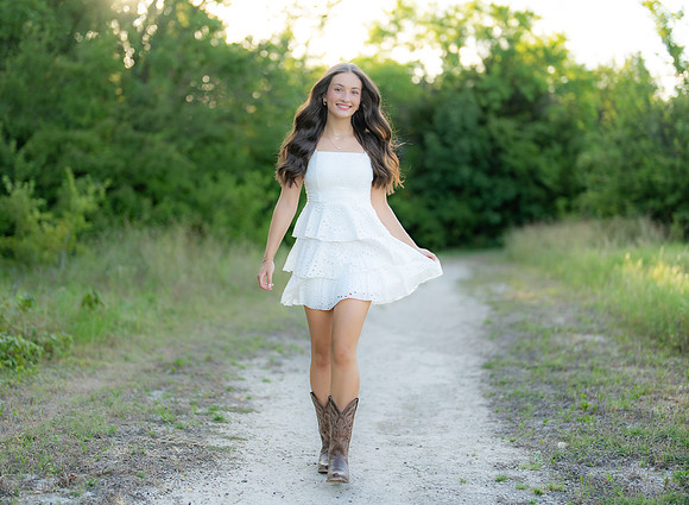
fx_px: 1223
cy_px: 234
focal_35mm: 62
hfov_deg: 31.5
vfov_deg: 23.3
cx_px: 330
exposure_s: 1/1000
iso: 100
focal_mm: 50
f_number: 1.2
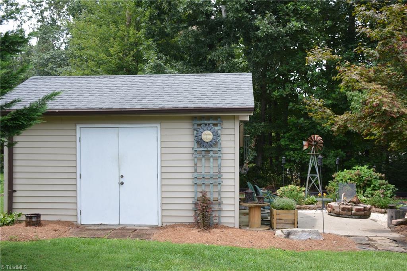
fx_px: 441
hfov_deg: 49.6
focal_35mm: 39
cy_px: 136
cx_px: 204
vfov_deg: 34.2
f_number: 7.1
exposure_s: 1/200
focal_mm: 26
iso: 200
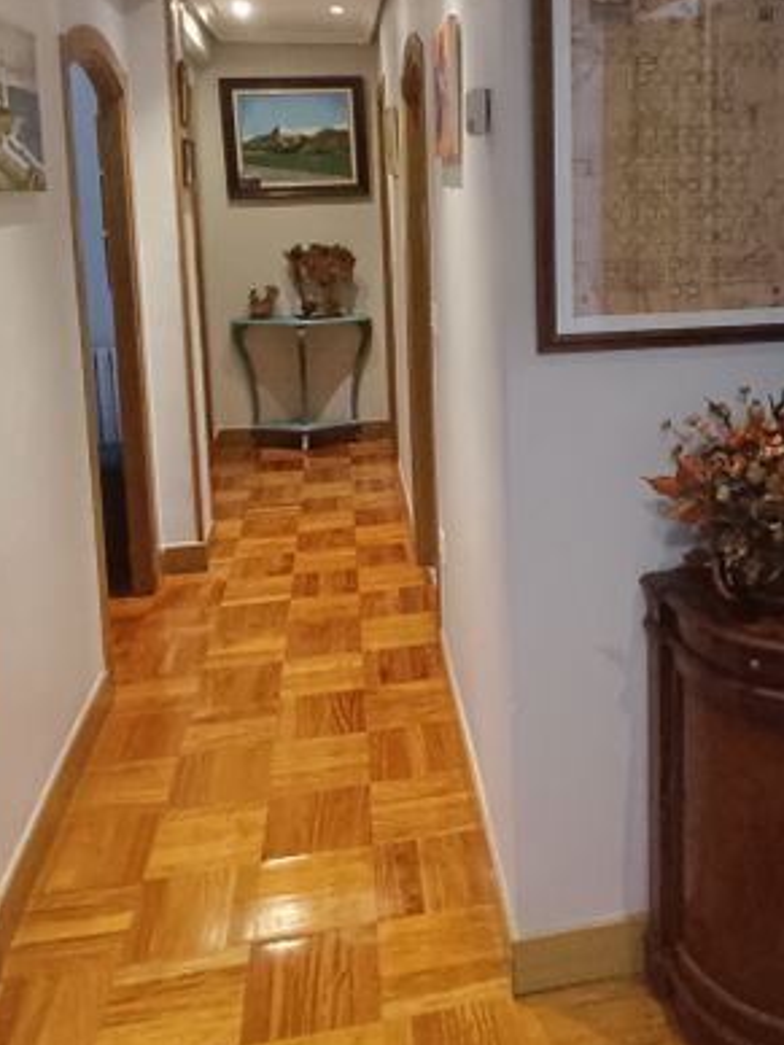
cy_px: 326
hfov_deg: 42.4
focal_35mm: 33
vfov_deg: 53.9
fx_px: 997
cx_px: 517
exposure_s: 1/50
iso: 516
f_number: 2.2
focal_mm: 1.66
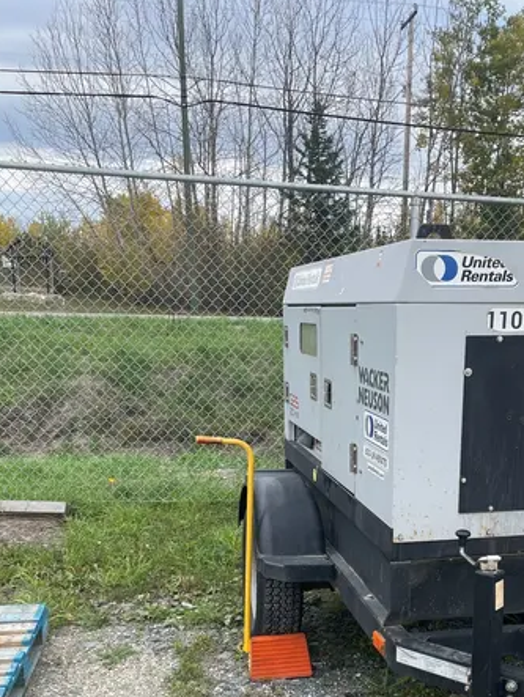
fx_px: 867
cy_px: 561
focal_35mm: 43
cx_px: 340
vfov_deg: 41.8
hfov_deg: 33.4
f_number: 1.6
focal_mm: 4.2
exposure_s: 1/1082
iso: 32
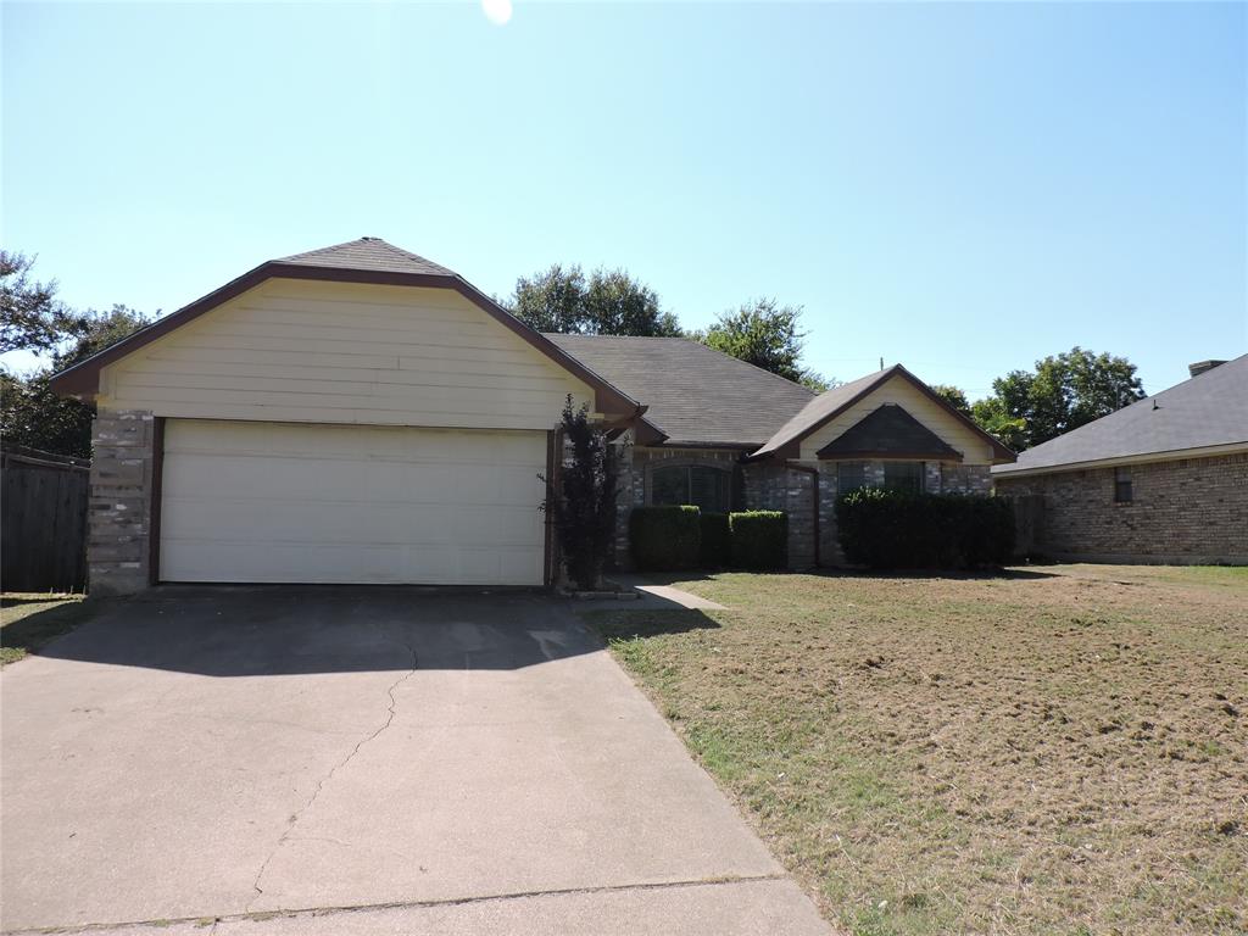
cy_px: 468
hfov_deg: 71.6
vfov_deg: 56.8
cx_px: 624
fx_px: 865
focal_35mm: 24
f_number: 3
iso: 160
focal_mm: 4.3
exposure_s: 1/1600
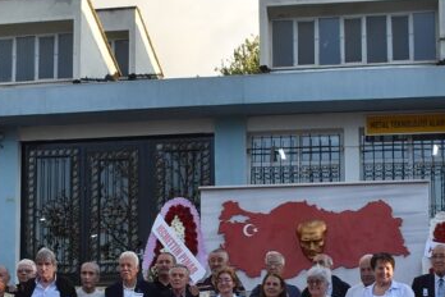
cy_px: 277
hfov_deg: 25.4
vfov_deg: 16.8
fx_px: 989
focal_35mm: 80
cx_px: 210
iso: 800
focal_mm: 20
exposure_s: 1/400
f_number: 8
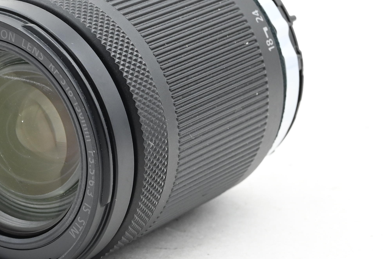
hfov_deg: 13.6
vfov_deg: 9.2
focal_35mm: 149
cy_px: 122
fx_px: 1610
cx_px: 28
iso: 1250
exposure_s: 1/125
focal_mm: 50
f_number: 13
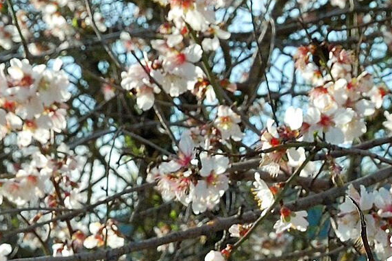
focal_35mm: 151
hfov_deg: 13.5
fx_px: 1644
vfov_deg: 8.8
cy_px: 417
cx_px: 336
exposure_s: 1/125
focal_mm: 24
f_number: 8
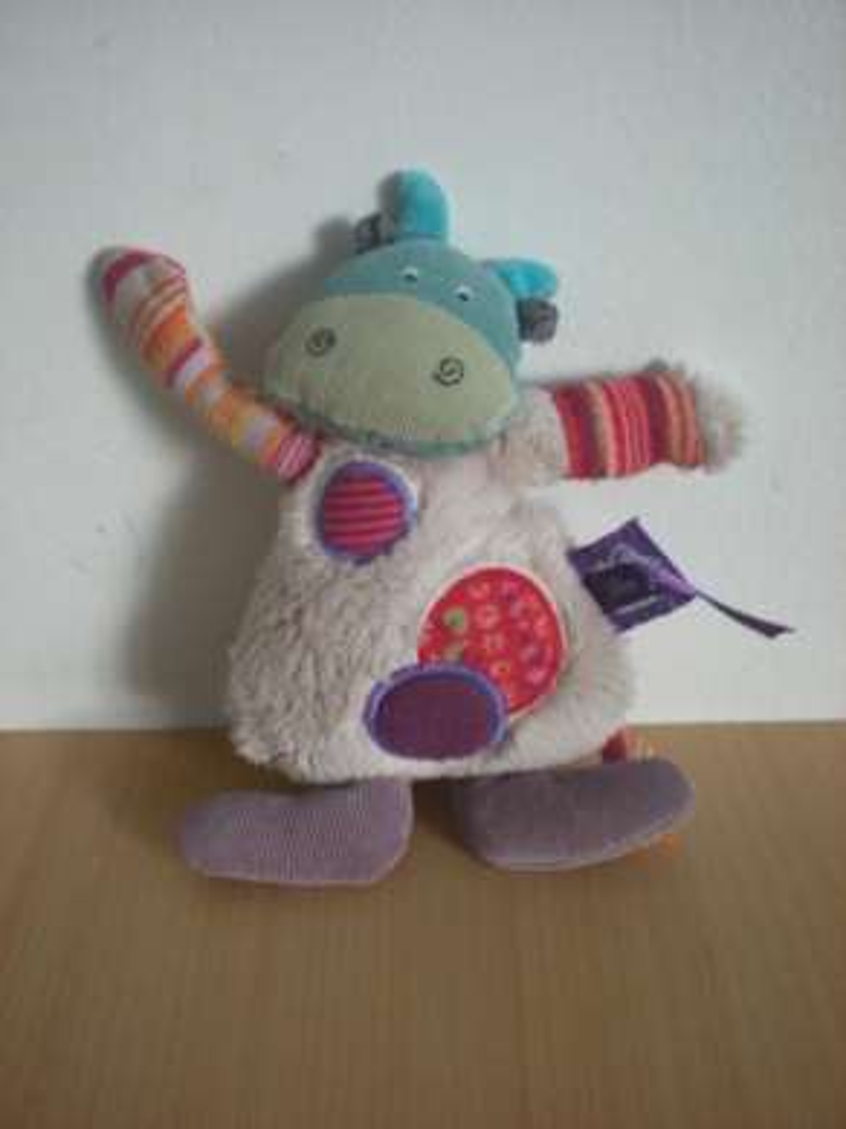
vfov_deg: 49.0
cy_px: 564
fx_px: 1240
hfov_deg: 37.7
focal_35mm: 38
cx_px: 423
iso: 200
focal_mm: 6.3
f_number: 3.1
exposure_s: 1/26.5
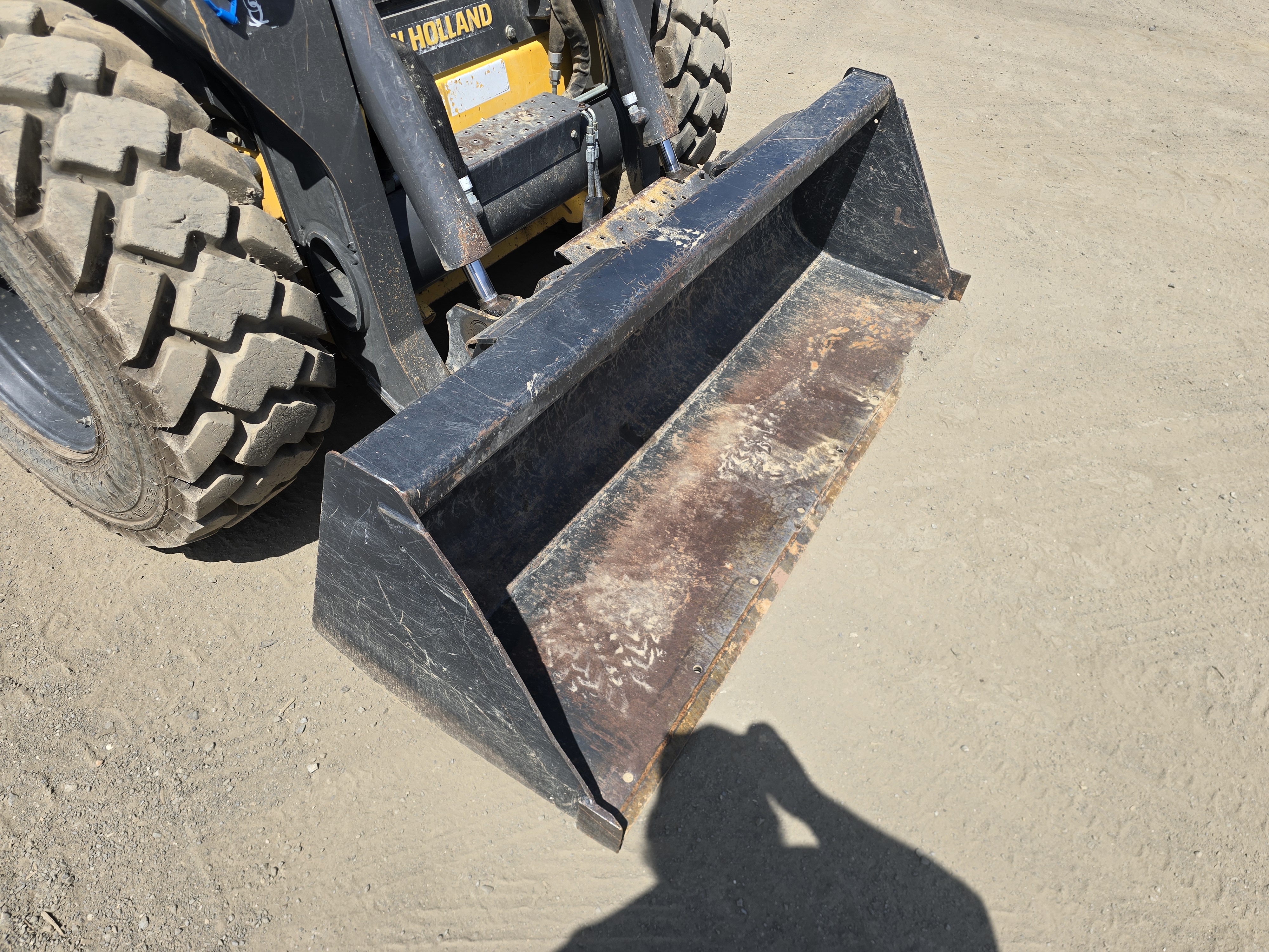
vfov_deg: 58.9
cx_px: 634
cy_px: 476
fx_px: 843
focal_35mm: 23
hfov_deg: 73.9
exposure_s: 1/786
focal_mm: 6.3
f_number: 1.7
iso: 12
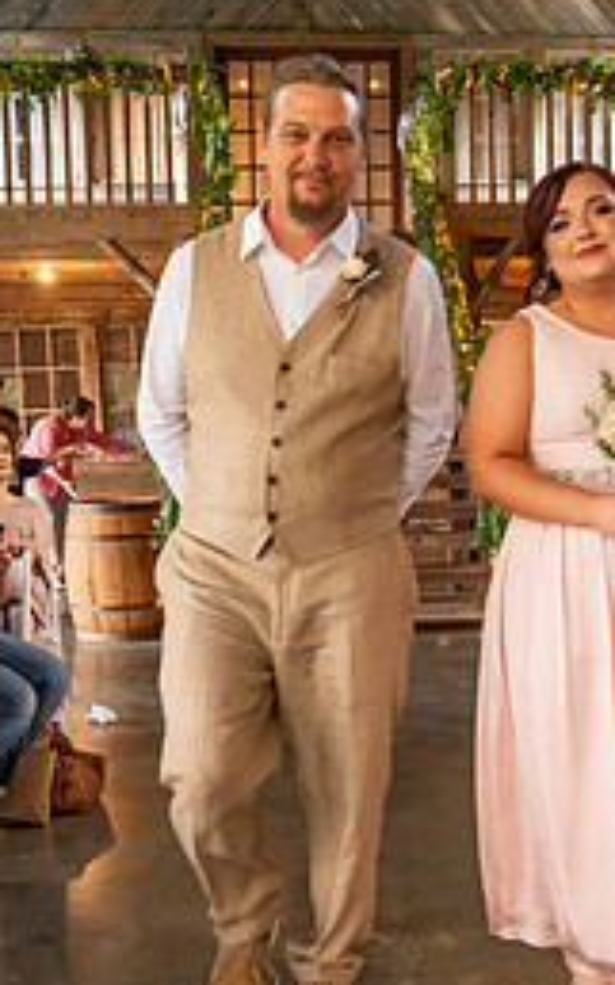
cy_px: 649
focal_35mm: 48
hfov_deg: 26.7
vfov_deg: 41.4
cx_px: 420
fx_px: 1289
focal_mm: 27
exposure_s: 1/125
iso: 8000
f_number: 5
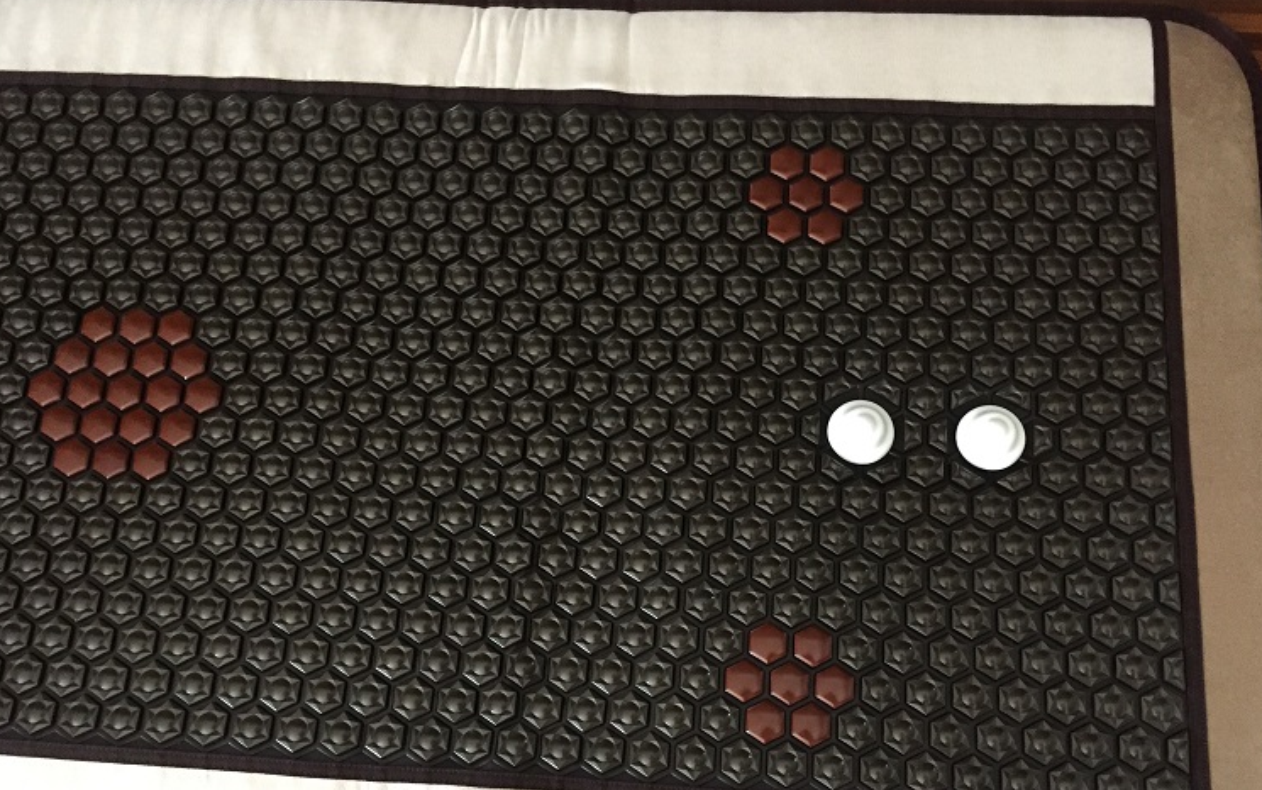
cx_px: 645
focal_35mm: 33
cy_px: 488
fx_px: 1135
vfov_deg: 38.1
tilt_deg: -75.2
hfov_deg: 58.1
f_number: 2.2
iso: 250
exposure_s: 1/25
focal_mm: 4.15
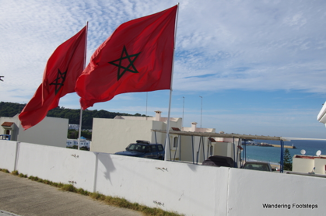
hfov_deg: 59.6
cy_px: 108
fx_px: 285
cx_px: 163
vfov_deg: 41.5
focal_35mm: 32
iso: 100
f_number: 5.6
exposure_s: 1/400
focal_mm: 21
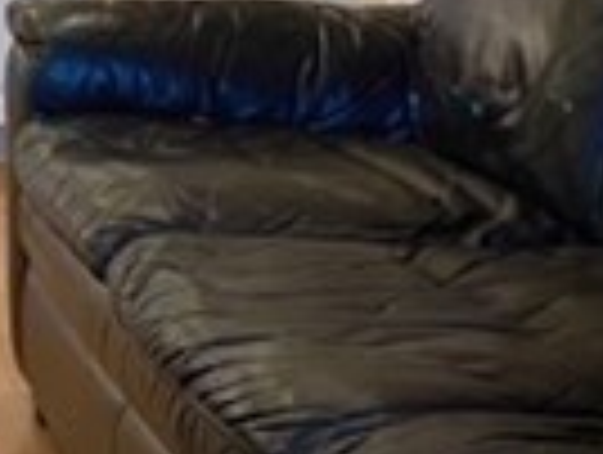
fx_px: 2024
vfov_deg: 12.3
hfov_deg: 15.9
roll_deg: -1.2
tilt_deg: +2.8
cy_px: -207
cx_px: -230
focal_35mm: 116
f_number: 1.8
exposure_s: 1/60
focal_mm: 4.25
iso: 200
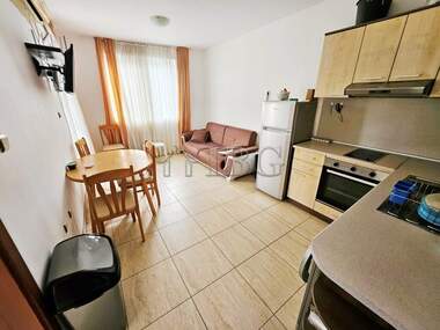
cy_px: 165
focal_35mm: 13
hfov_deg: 106.2
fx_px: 165
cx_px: 220
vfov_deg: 89.9
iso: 160
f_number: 2.2
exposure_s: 1/50
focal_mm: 1.7
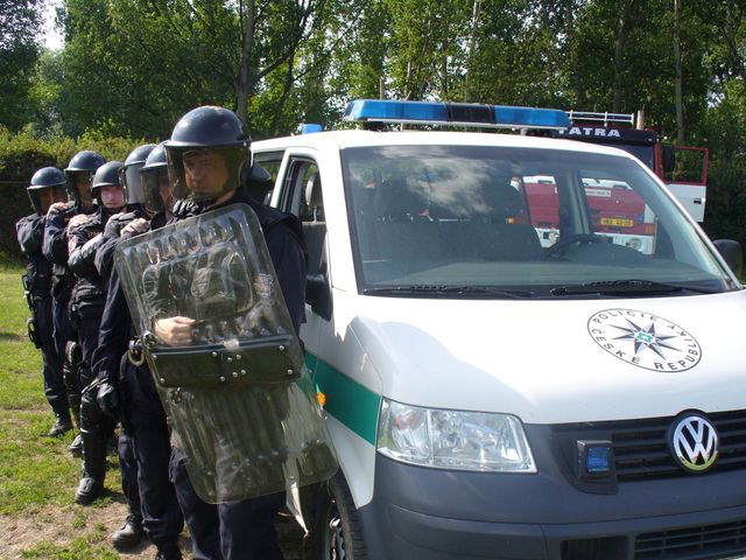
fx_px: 797
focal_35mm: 37
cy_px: 280
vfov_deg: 38.7
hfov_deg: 50.1
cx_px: 373
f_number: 5.6
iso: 80
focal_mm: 6.1
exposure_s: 1/160
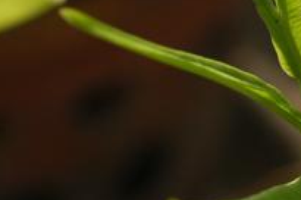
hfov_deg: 7.7
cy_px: 28
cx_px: 364
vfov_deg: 5.2
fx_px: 2204
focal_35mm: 264
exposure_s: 1/60
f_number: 7.1
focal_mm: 60
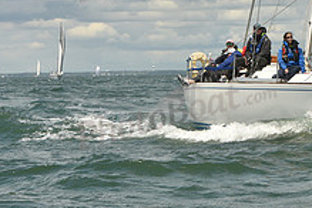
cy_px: 19
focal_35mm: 244
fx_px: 2115
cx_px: 352
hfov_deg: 8.4
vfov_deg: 5.6
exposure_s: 1/800
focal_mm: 92
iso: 320
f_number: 13
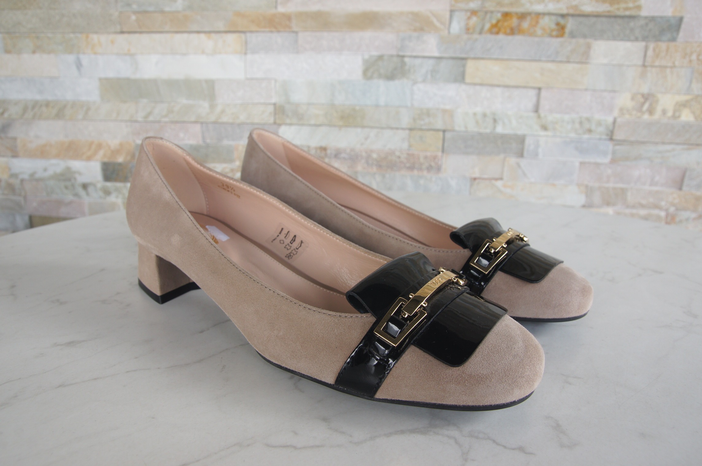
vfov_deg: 50.3
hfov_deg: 70.5
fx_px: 497
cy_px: 233
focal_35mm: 26
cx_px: 351
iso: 200
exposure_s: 1/60
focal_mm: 17
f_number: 8
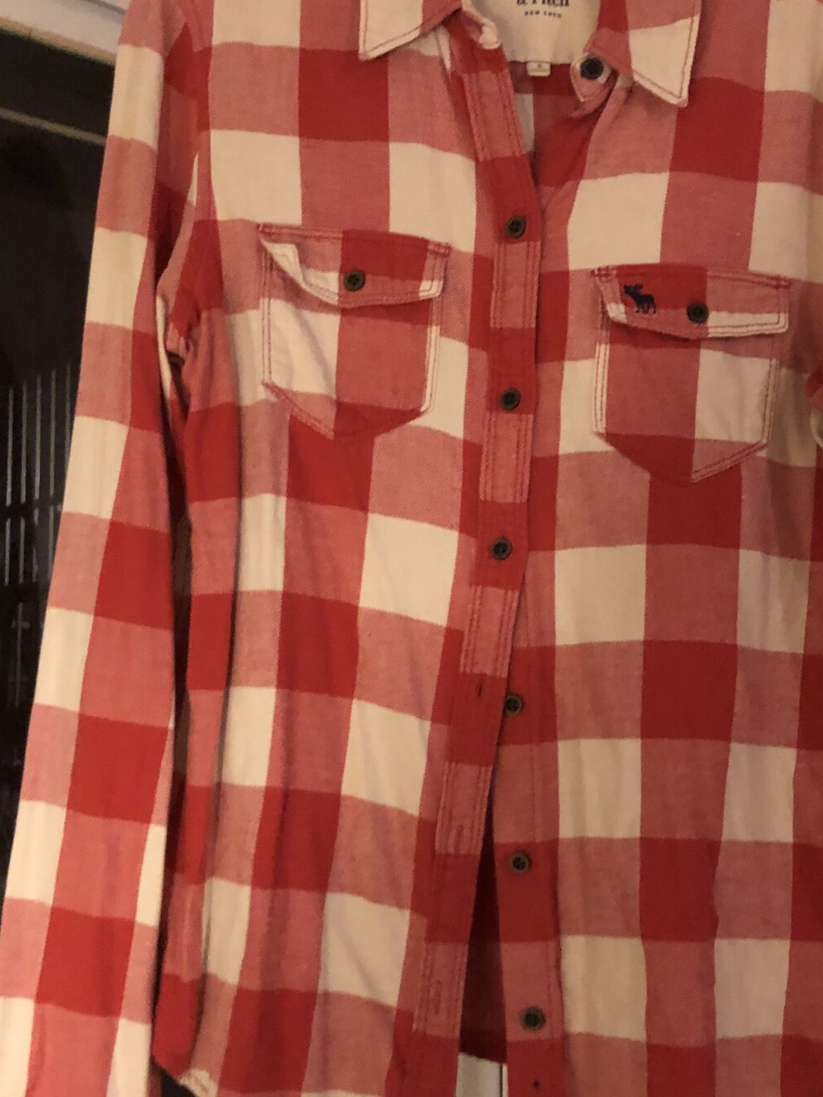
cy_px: 595
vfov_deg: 43.8
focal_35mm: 43
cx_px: 417
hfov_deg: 33.6
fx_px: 1364
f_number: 1.8
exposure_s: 1/4
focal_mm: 3.99
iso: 100
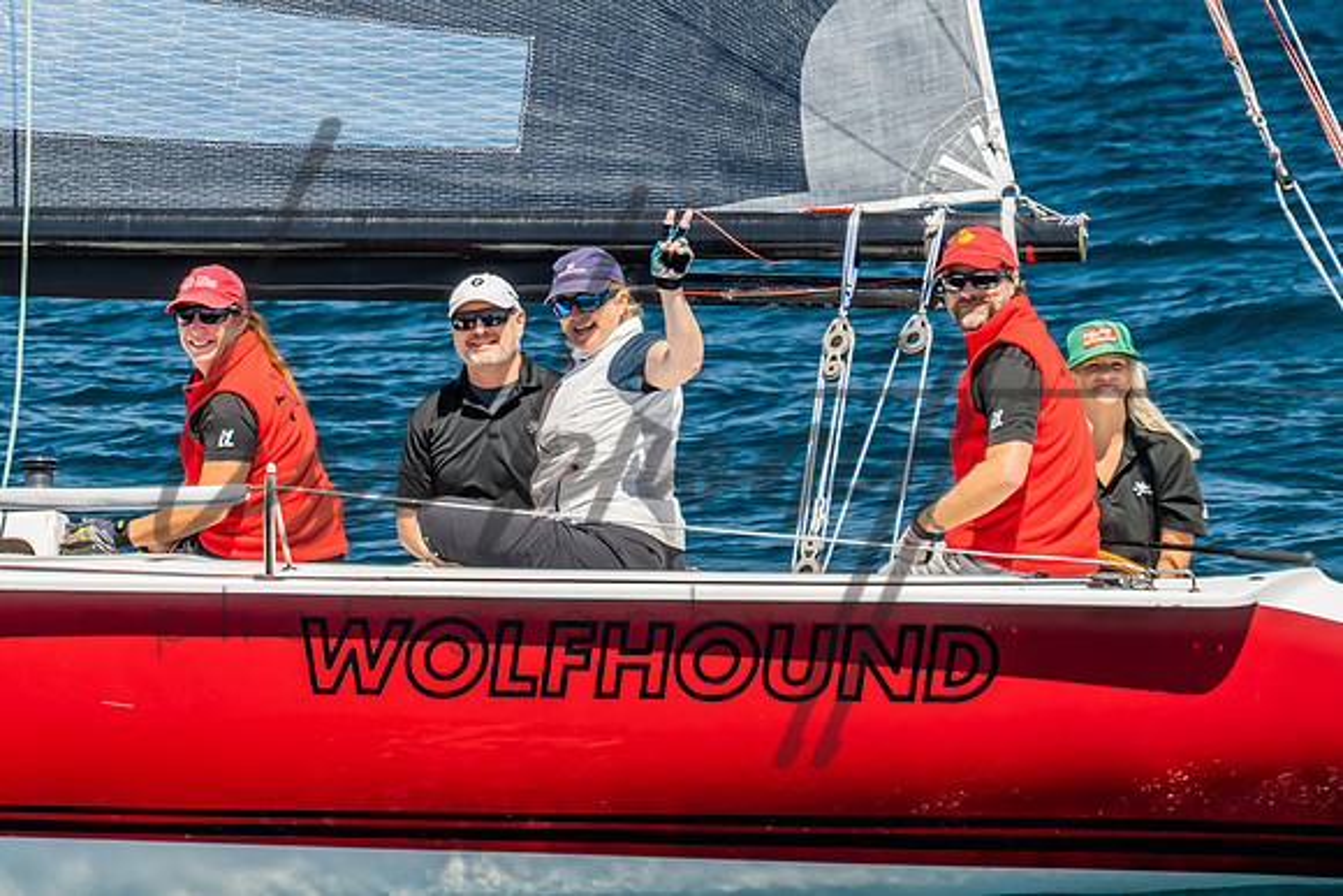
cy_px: 126
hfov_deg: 7.1
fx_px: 10865
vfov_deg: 4.7
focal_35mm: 291
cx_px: 114
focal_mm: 120
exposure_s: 1/320
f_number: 6.3
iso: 160
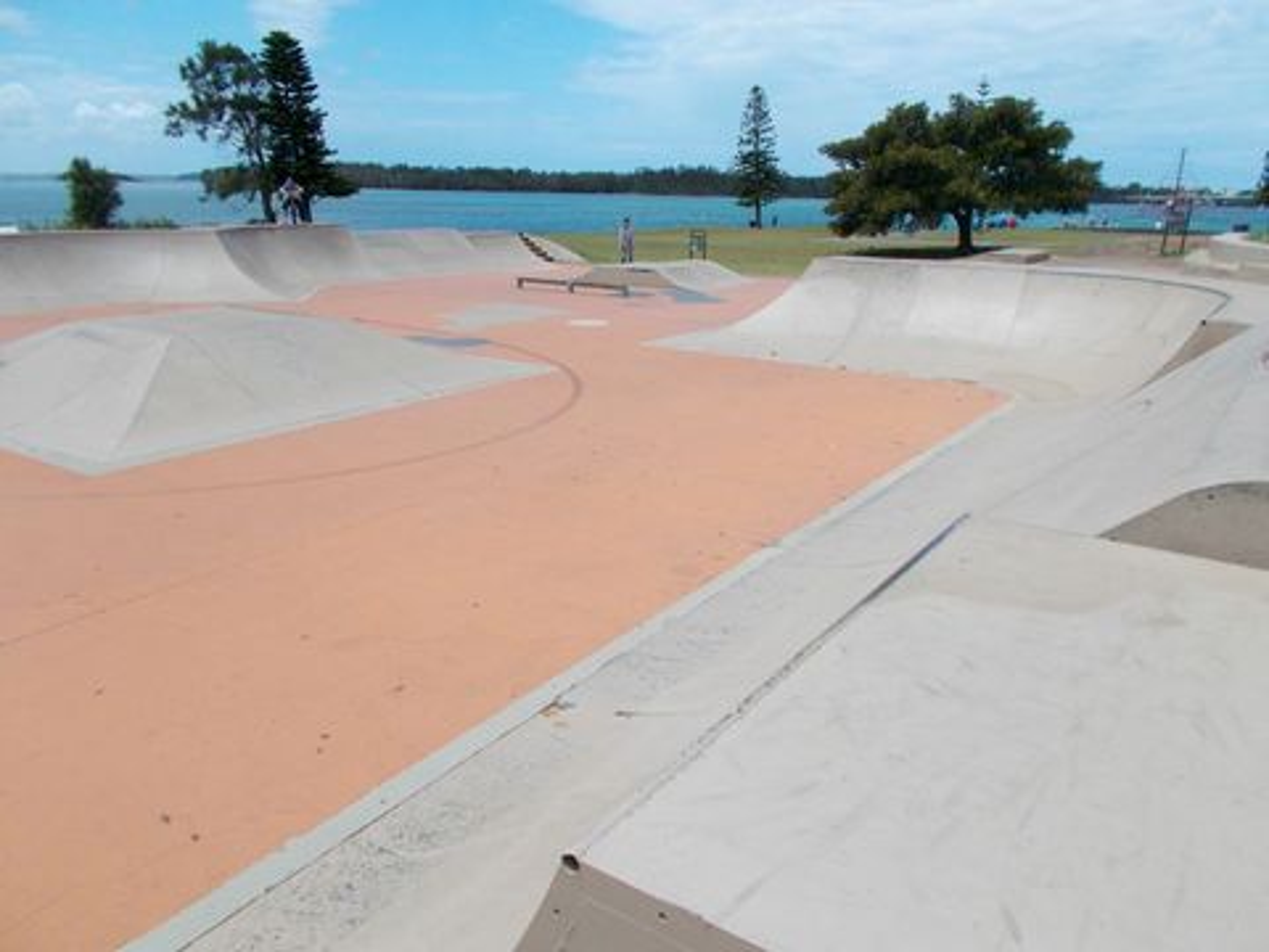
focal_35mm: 26
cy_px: 476
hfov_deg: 67.3
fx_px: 953
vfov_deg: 53.1
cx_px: 634
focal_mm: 4.6
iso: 80
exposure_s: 1/200
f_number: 8
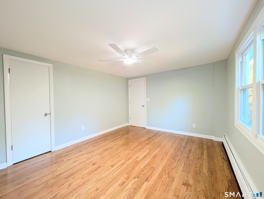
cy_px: 100
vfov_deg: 94.6
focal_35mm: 12
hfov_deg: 110.5
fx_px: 92
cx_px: 132
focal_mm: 2.02
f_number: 1.7
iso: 259
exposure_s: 1/66.3
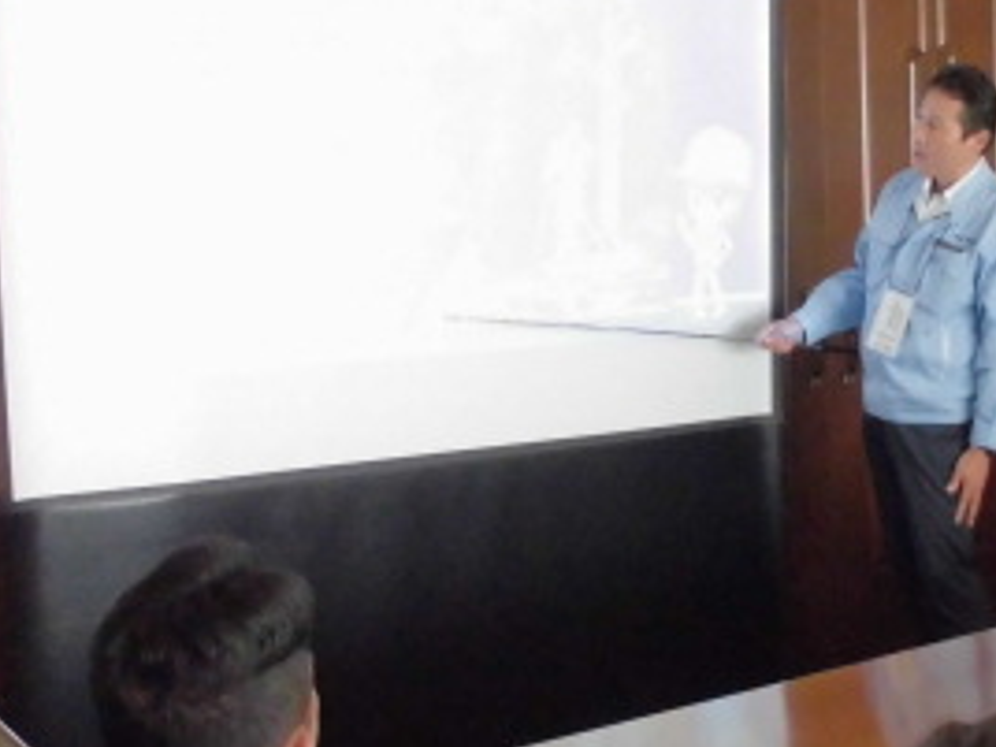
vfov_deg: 23.7
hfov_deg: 30.4
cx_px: 795
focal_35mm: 62
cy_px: 368
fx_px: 1784
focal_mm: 4.6
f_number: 3.5
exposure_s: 1/60
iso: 400
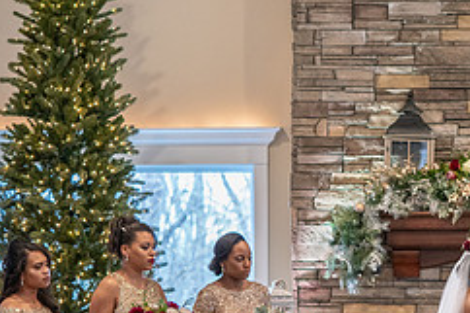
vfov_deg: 8.1
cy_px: 279
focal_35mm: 168
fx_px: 2192
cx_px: 540
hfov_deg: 12.0
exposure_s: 1/100
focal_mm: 70
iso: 2000
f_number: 3.5
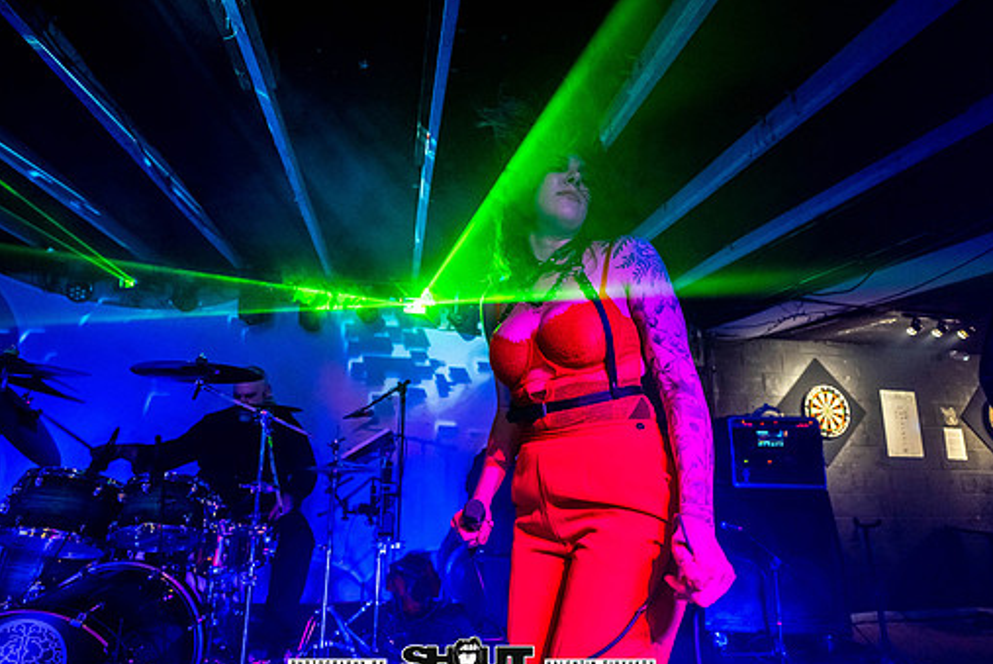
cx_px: 472
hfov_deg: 96.6
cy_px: 348
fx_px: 442
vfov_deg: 73.8
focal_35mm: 16
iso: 3200
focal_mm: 14
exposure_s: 1/250
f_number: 2.8
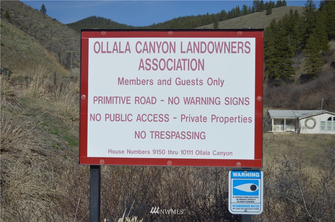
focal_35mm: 48
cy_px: 111
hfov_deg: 41.2
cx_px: 168
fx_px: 446
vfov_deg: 28.0
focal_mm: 32
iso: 100
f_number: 4.8
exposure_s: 1/1600
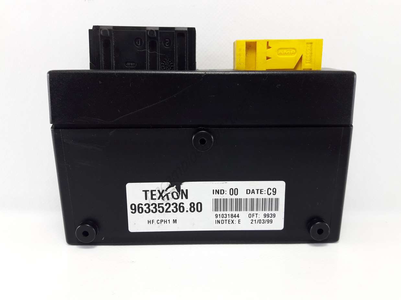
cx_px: 200
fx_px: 324
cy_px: 150
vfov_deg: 49.7
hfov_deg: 63.5
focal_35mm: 28
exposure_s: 1/33
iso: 50
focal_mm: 3.7
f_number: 1.9
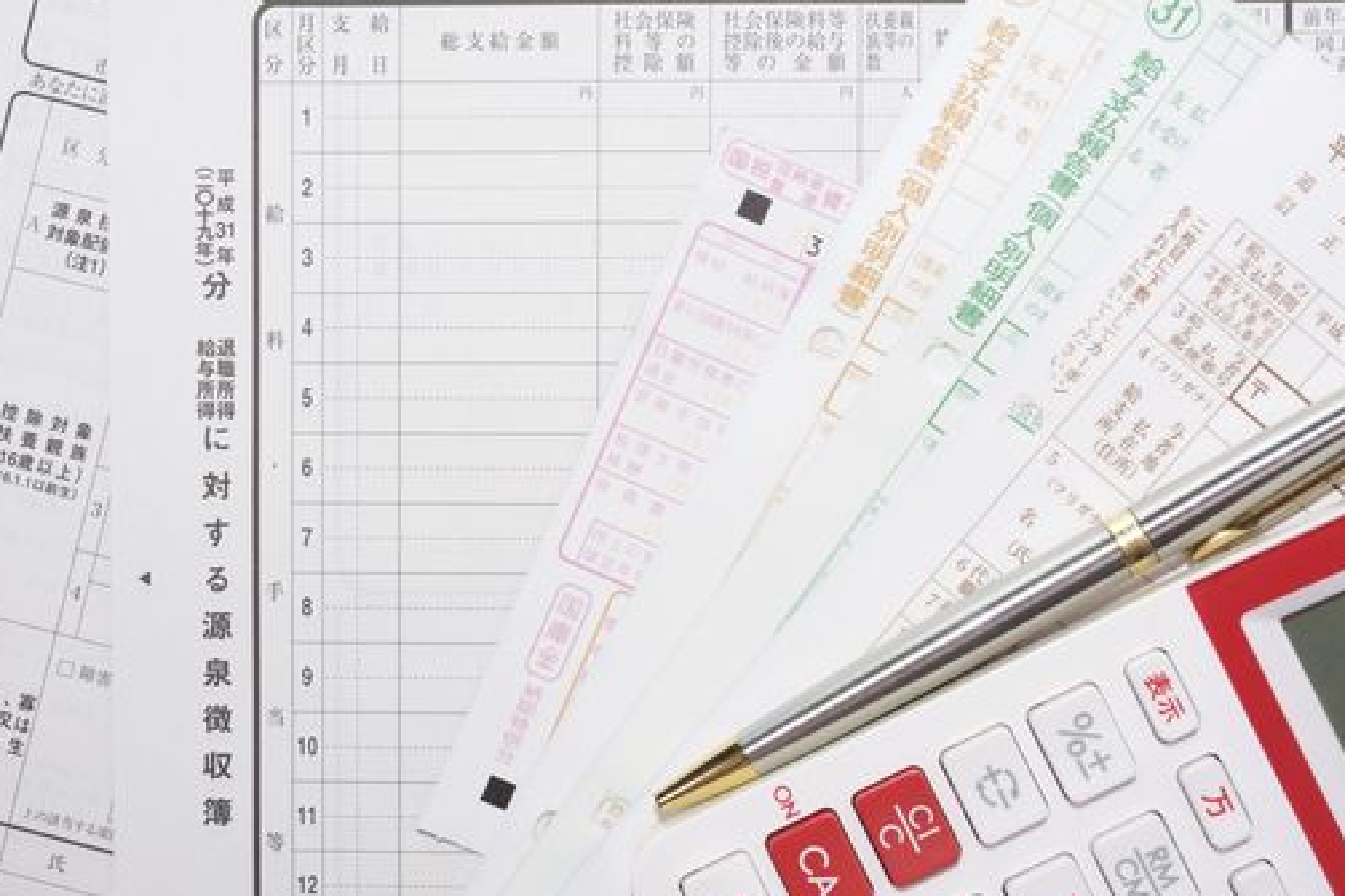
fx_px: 2428
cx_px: 667
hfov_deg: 31.0
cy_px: 480
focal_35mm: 65
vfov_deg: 20.9
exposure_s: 1/200
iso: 320
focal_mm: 40
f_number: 8
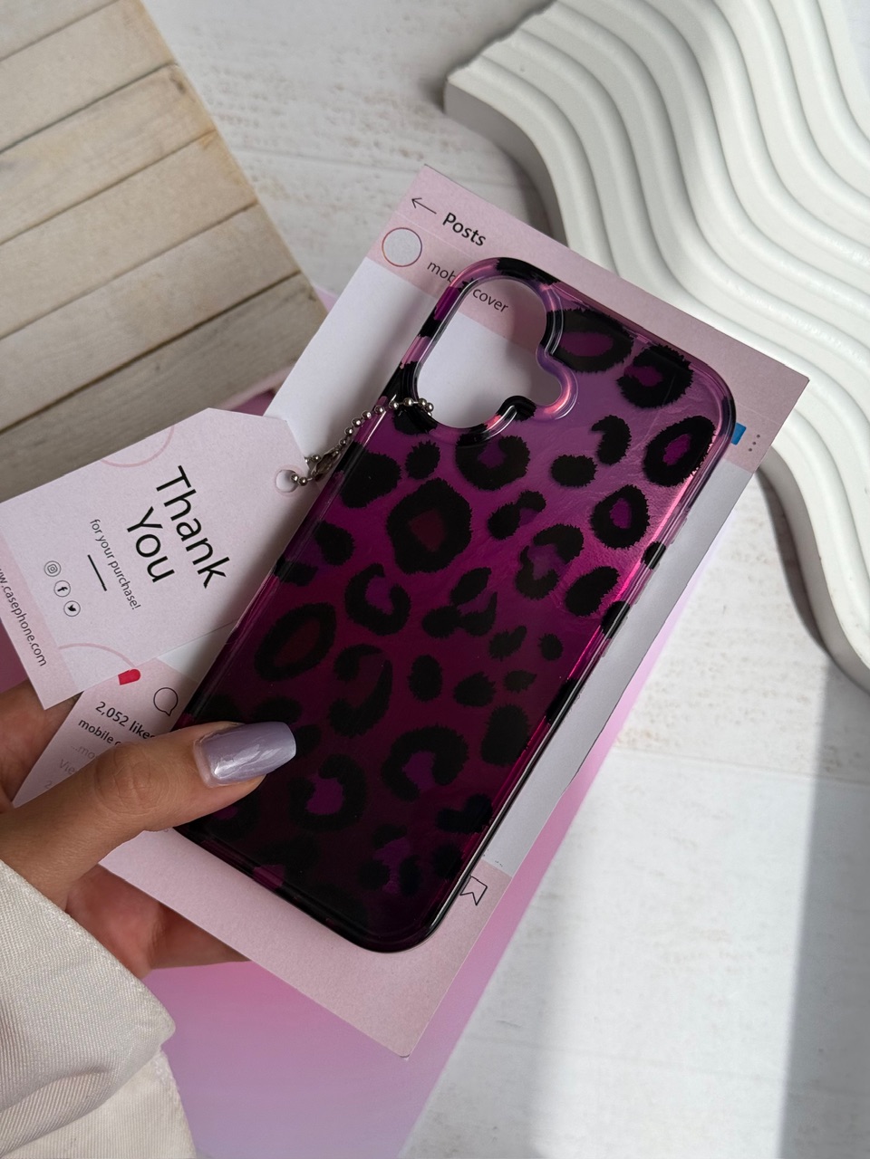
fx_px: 1609
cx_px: 435
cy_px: 580
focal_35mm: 48
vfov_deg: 39.7
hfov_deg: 30.3
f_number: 1.78
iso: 64
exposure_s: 1/4878
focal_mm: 6.76
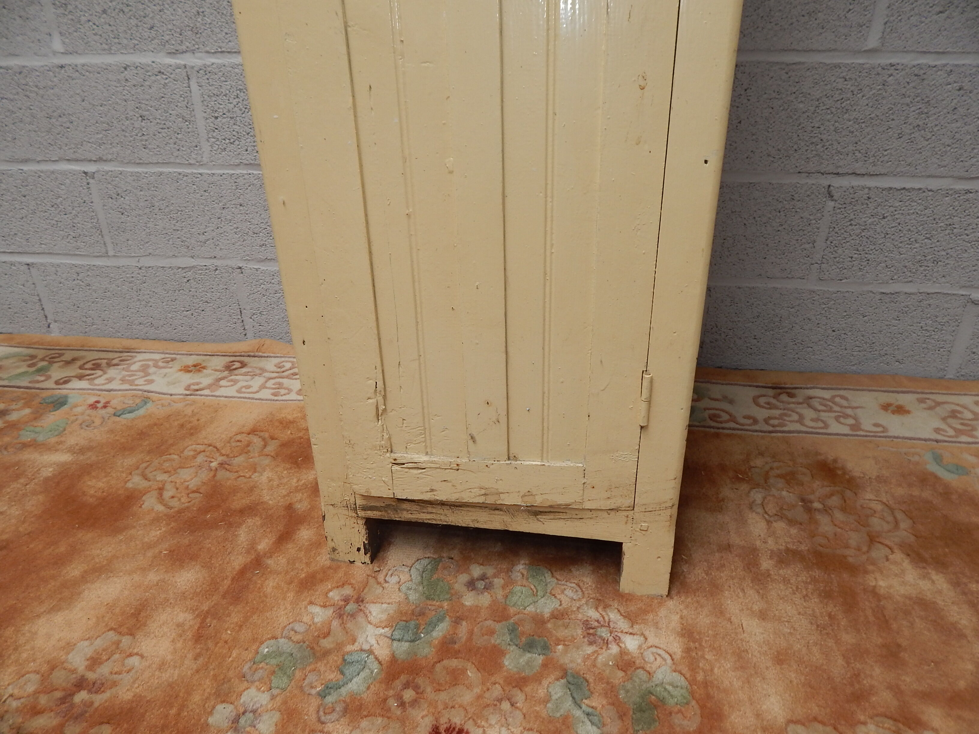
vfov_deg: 61.1
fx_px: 622
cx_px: 490
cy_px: 367
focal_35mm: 22
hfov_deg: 76.4
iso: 125
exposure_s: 1/40
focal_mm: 4
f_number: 3
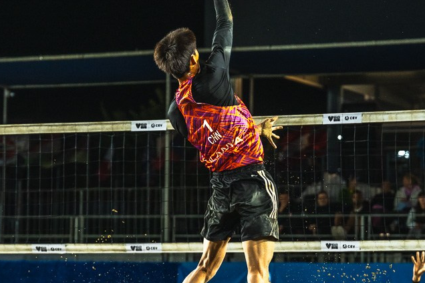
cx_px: 249
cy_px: 194
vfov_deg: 8.2
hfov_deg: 12.3
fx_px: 1971
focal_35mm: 167
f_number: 3.2
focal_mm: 83
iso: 1250
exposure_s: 1/1000
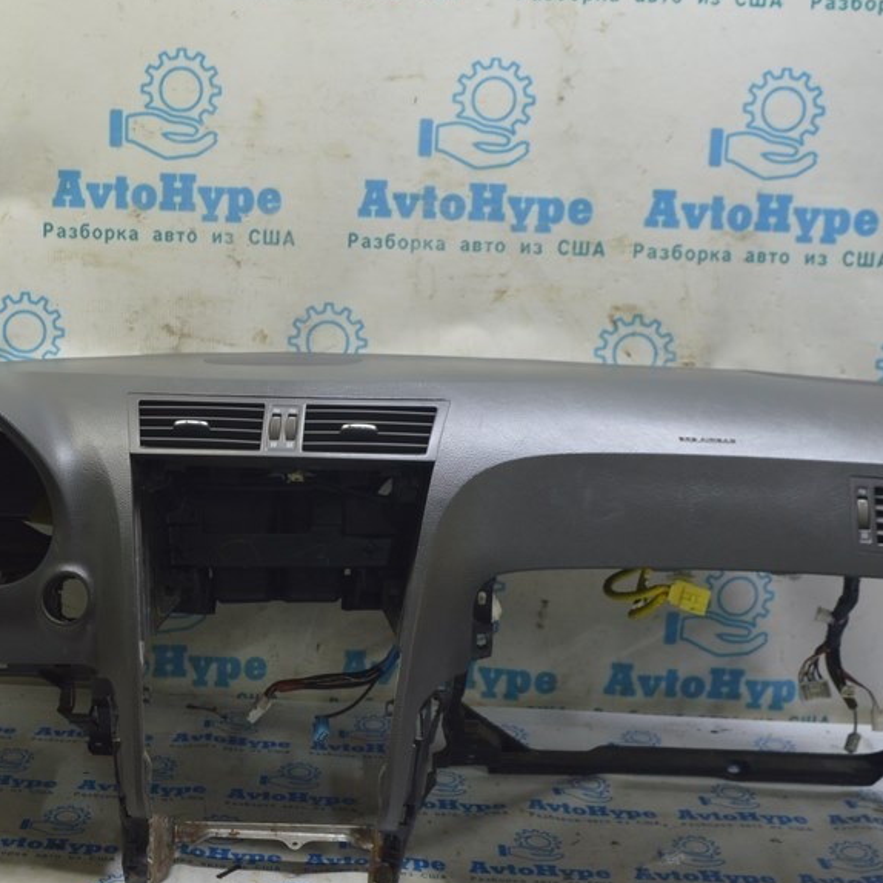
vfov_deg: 34.0
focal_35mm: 50
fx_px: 1443
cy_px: 418
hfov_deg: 33.6
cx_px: 268
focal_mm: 22
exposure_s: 1/20
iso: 400
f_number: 5.6
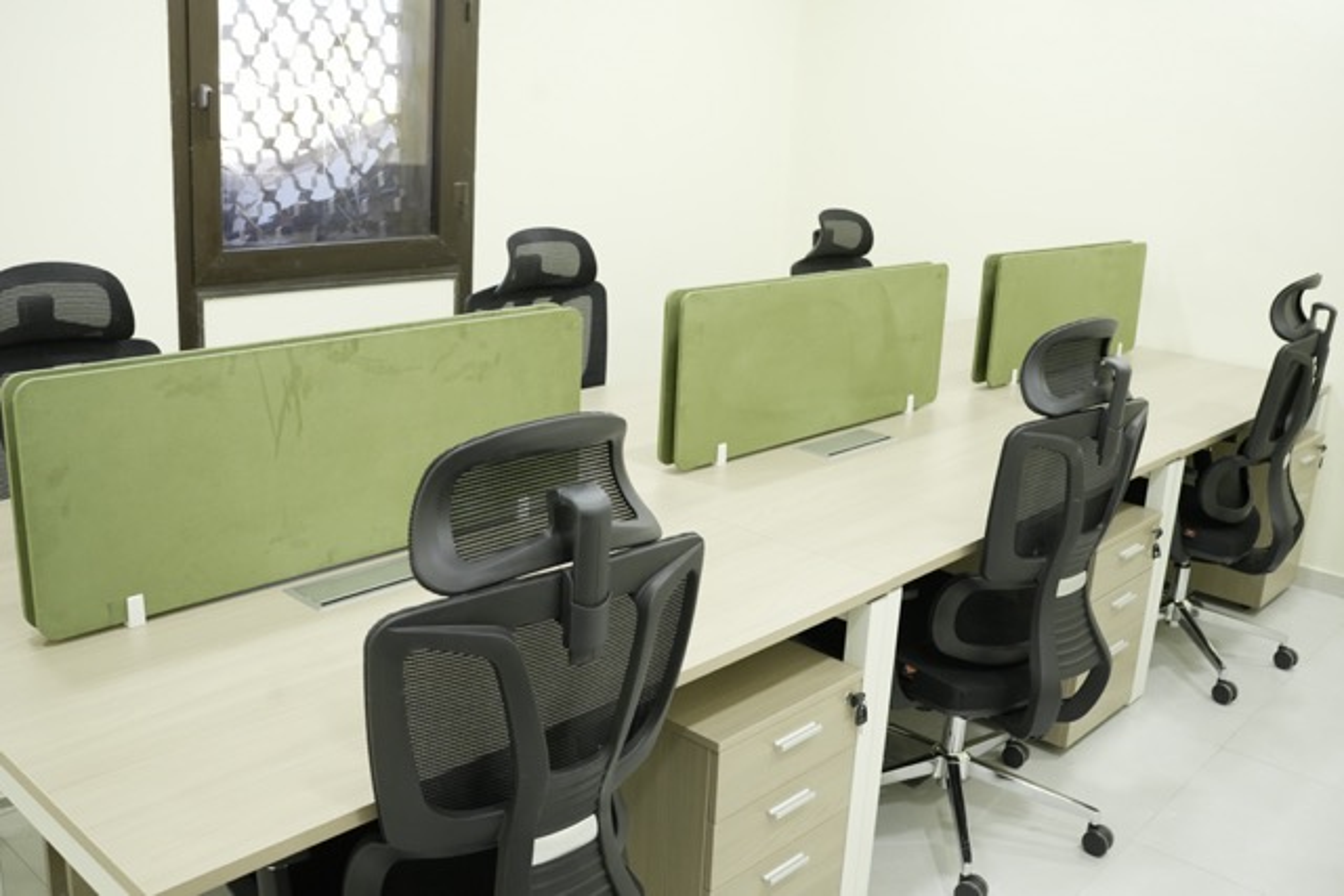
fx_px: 1307
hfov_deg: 54.4
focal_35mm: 35
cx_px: 672
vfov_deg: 37.9
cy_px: 448
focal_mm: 35
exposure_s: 1/125
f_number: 5.6
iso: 3200
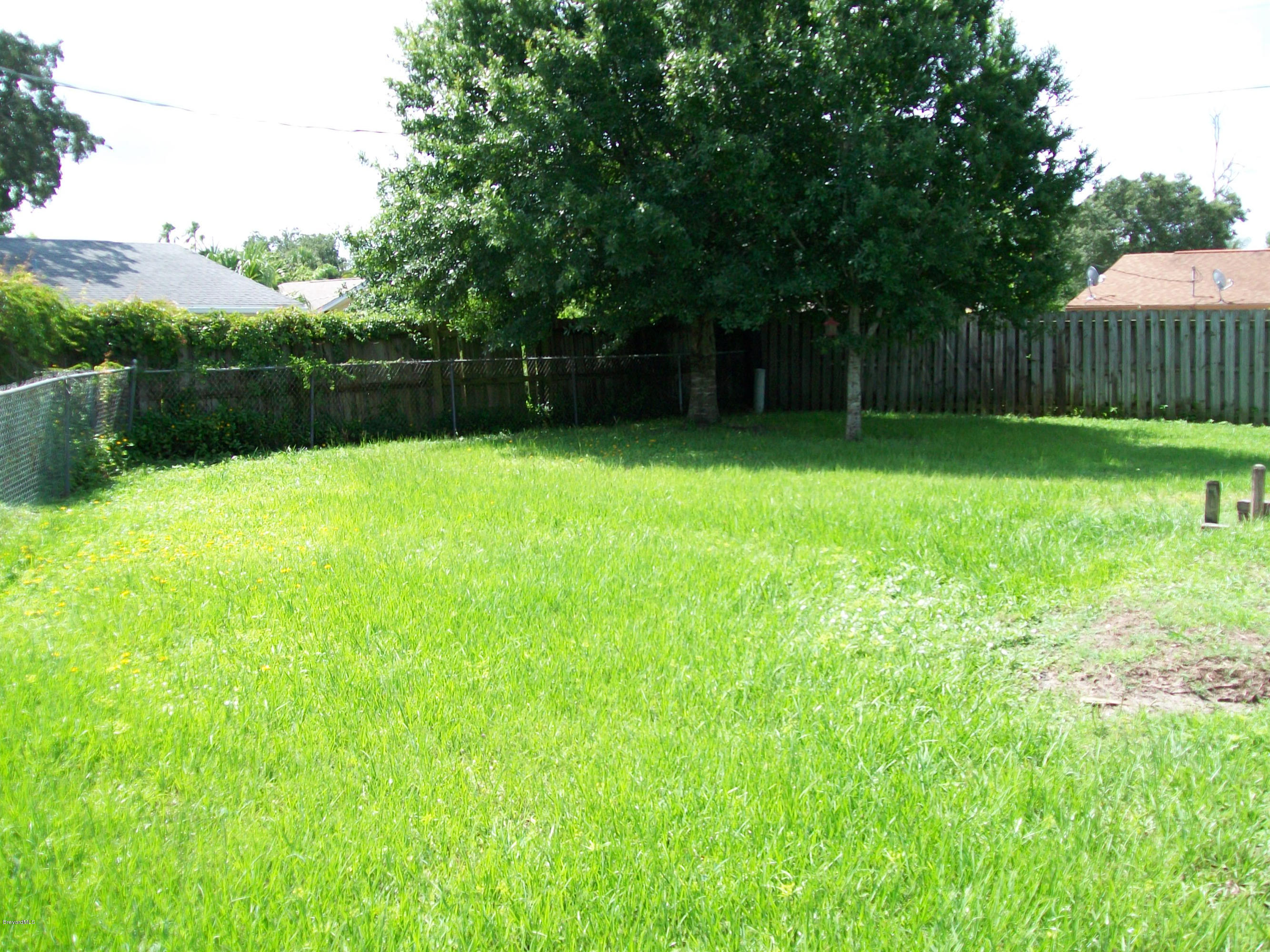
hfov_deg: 51.4
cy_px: 476
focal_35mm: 36
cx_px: 635
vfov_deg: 39.7
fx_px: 1321
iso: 64
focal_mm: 6
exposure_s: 1/400
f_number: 2.7
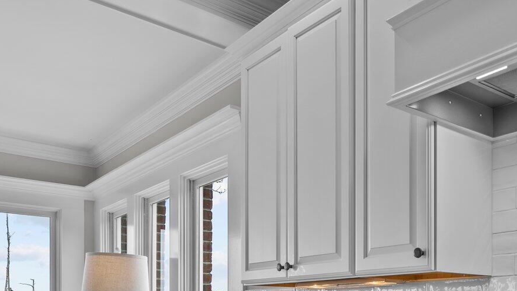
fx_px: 535
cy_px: 317
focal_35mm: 39
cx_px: 393
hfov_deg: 49.4
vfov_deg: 27.9
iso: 100
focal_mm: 16
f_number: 4
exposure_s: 1/10
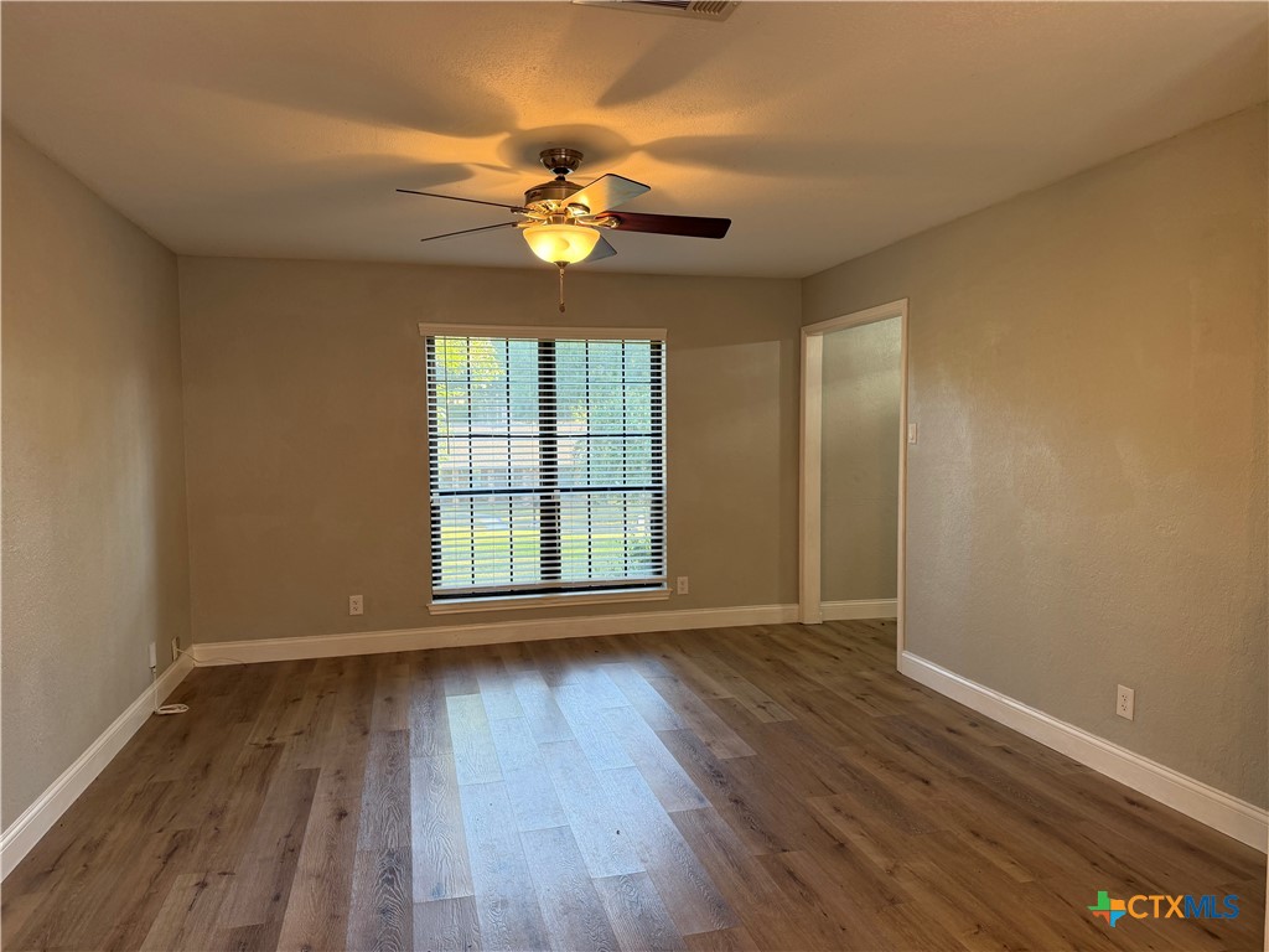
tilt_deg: -2.8
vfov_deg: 56.8
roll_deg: -0.6
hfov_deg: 71.6
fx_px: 880
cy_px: 476
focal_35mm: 24
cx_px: 634
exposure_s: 1/60
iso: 125
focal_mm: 6.76
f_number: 1.78
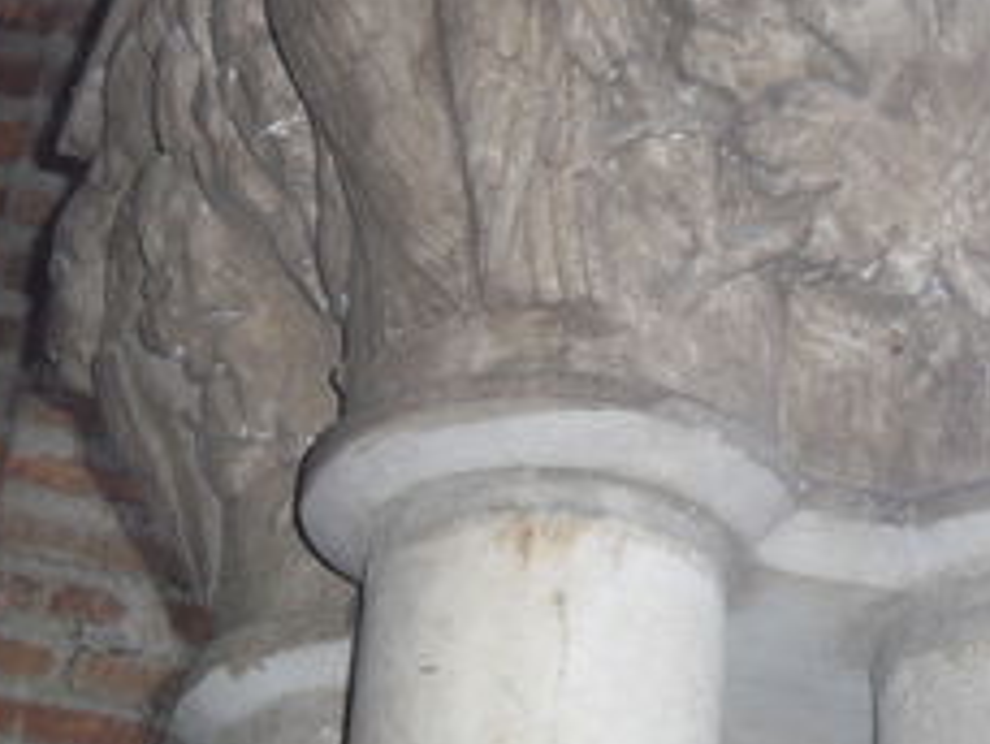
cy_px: 112
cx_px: 800
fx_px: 3348
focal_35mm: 117
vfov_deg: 12.6
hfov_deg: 16.7
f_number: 4.3
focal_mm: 11.16
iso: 200
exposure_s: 1/60
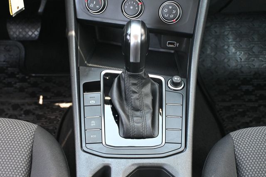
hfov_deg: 37.9
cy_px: 88
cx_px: 133
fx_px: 388
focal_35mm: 52
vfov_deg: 25.7
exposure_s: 1/100
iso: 3200
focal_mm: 35
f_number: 5.3
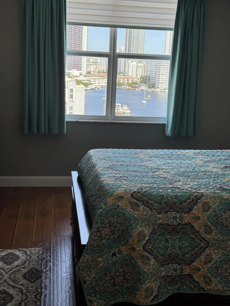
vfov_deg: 39.7
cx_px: 115
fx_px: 425
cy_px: 153
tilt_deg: -11.8
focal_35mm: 48
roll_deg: -3.1
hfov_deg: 30.3
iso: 64
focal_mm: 6.76
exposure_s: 1/255
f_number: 1.78
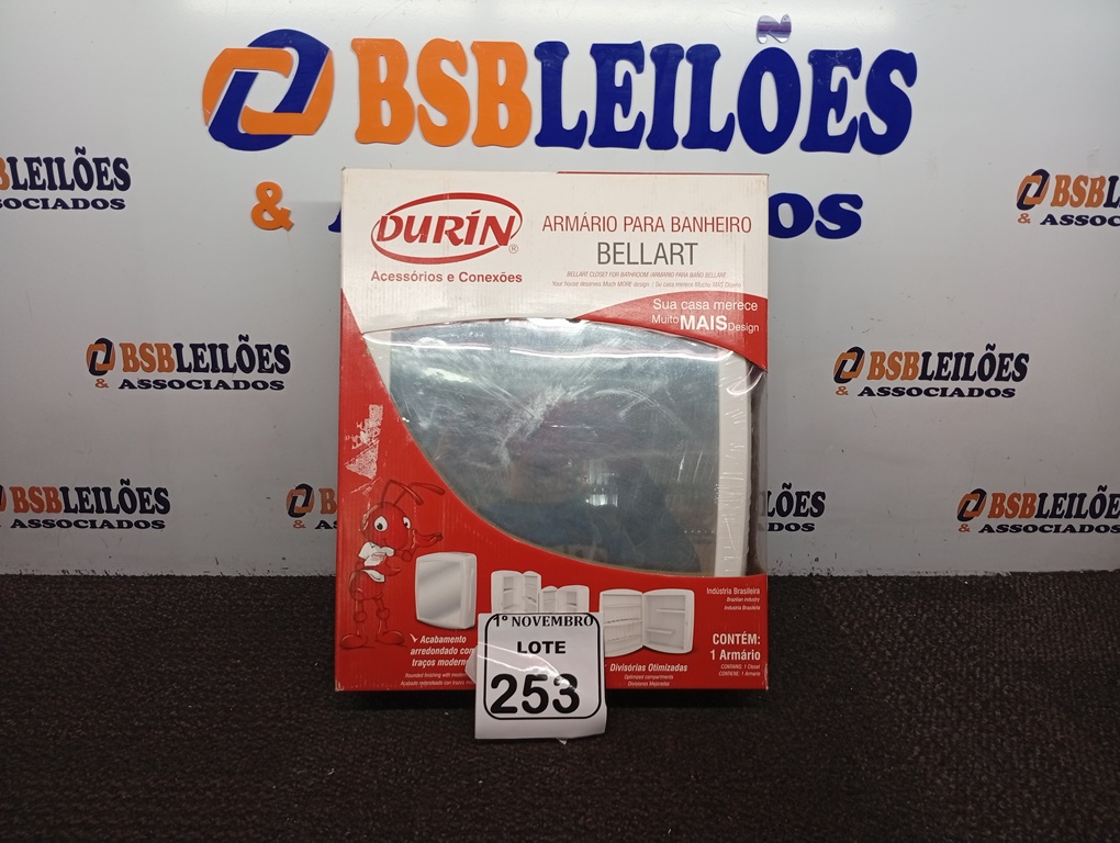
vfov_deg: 51.5
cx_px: 560
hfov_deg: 65.2
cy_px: 422
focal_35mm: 27
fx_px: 875
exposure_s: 1/40
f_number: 1.8
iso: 189
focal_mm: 3.98
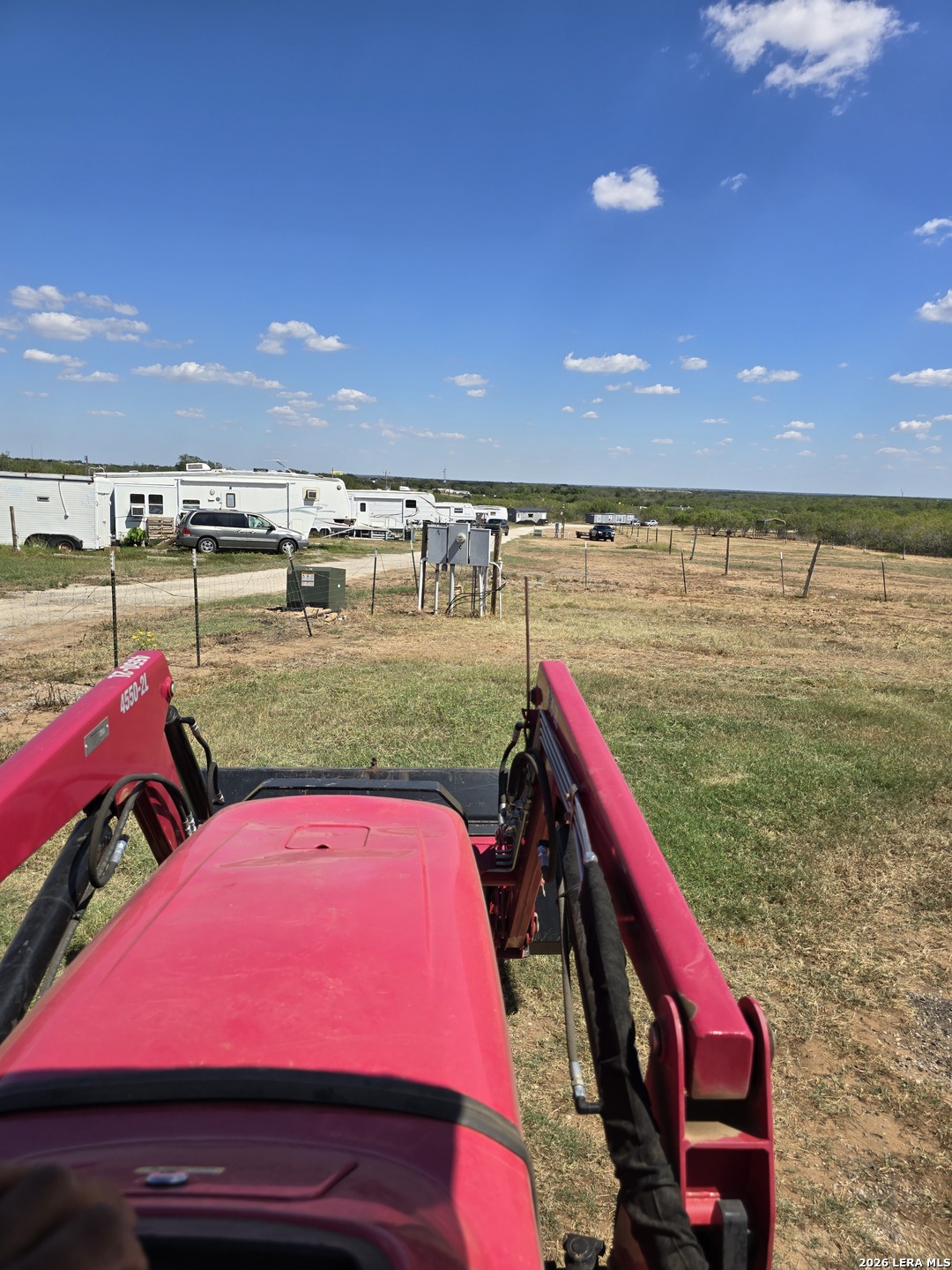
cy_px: 635
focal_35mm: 23
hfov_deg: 58.9
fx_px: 843
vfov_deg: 73.9
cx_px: 476
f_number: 1.7
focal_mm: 6.3
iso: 12
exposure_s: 1/1151
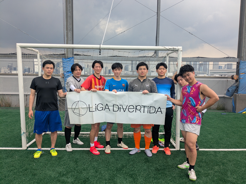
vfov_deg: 51.4
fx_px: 192
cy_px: 92
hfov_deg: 65.3
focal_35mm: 27
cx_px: 123
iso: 55
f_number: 1.73
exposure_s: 1/487
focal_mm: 4.38
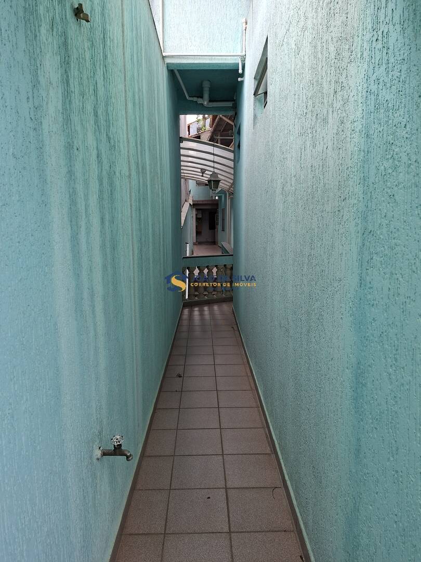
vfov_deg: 73.9
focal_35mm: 23
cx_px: 210
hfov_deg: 58.9
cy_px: 281
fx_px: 373
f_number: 1.8
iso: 50
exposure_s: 1/348
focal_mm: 5.54
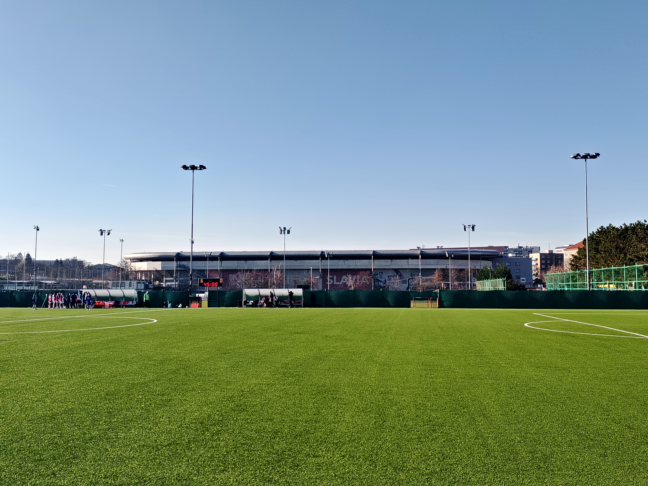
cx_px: 324
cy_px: 243
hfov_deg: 51.4
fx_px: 674
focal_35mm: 36
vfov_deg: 39.7
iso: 100
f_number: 1.75
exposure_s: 1/752
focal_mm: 5.25
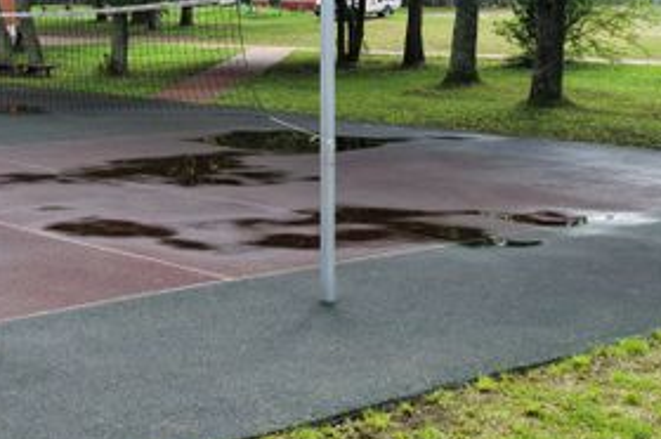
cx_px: -34
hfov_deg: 26.9
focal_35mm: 70
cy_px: 0
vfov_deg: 18.9
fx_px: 1284
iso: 260
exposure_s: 1/60
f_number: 2.8
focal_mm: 14.45
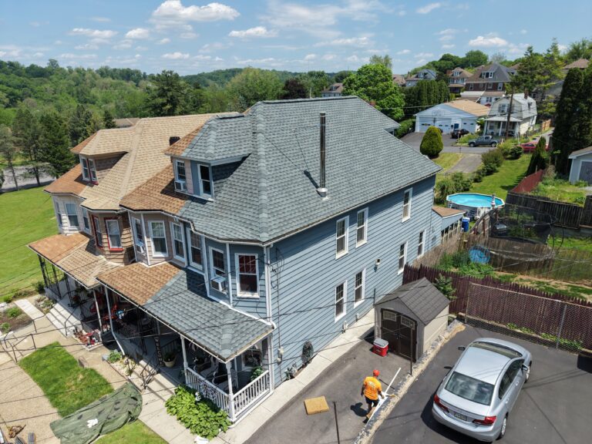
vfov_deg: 56.8
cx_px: 296
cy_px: 222
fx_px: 410
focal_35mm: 24
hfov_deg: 71.6
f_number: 1.8
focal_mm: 8.67
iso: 240
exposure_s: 1/6000
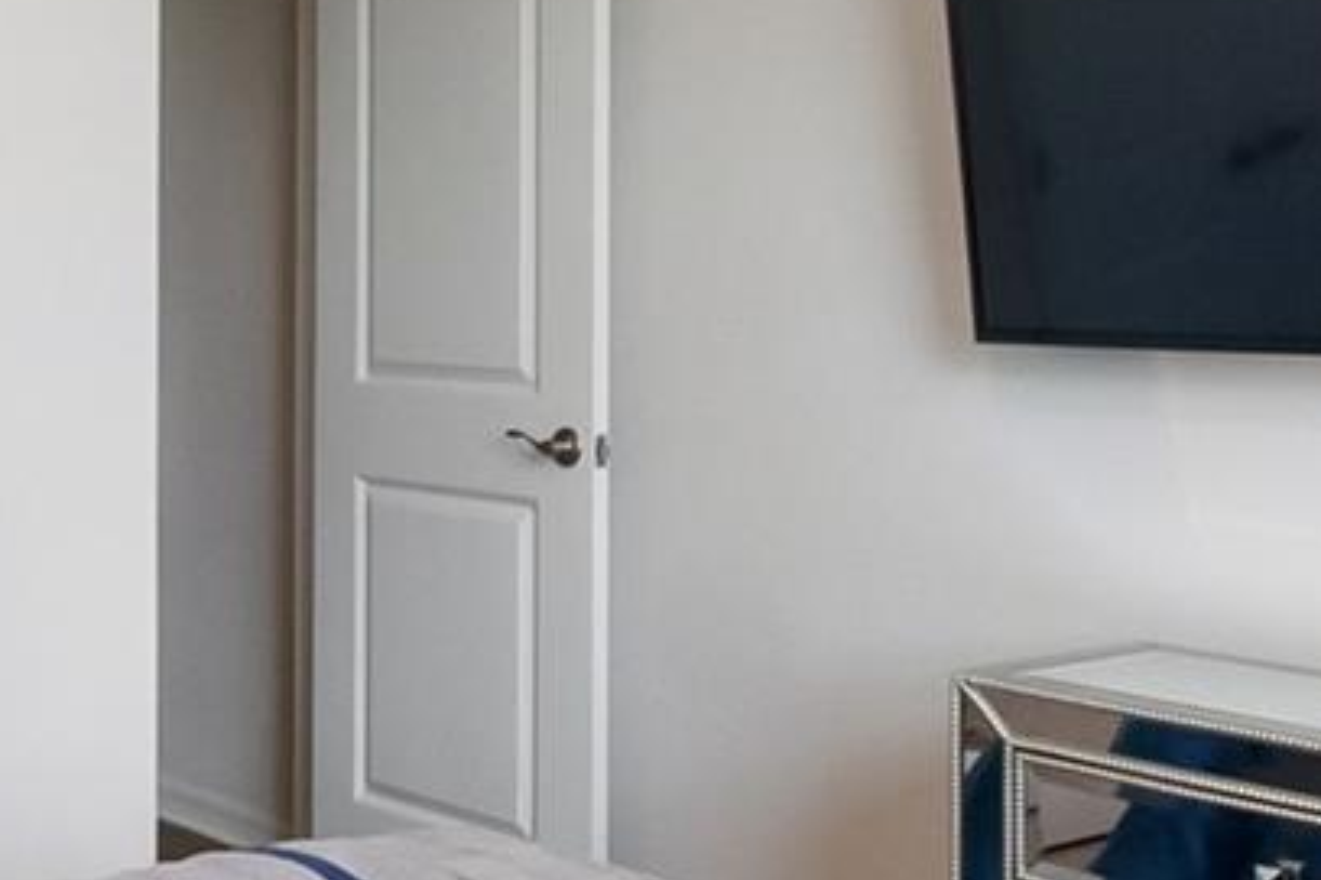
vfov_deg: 22.9
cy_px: 281
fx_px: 2164
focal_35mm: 59
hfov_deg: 32.8
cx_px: 224
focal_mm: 10
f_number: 11
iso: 3200
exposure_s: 1/60
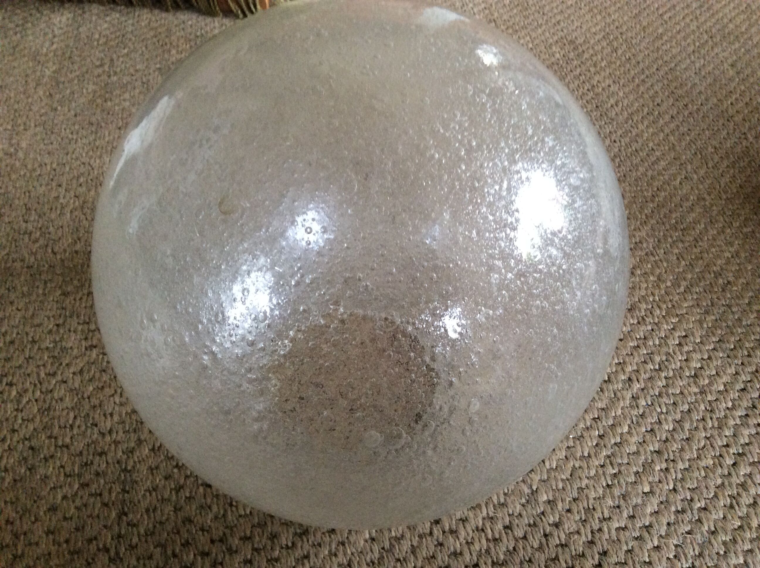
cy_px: 284
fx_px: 702
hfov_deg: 56.9
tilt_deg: -51.4
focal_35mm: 32
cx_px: 380
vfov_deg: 44.1
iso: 200
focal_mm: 3.3
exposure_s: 1/25
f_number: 2.4
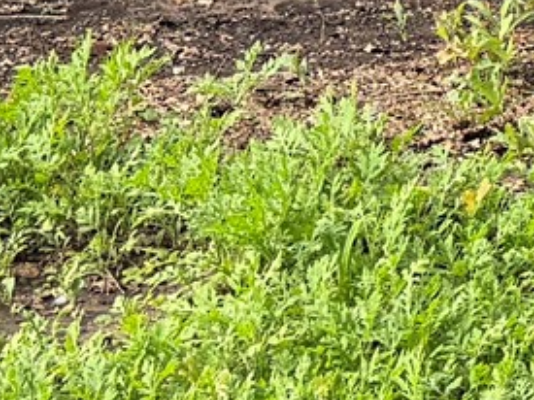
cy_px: -936
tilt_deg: +3.5
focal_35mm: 179
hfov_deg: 10.4
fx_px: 2760
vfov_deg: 7.1
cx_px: 940
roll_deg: -0.6
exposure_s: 1/822
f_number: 1.78
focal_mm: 6.76
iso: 80
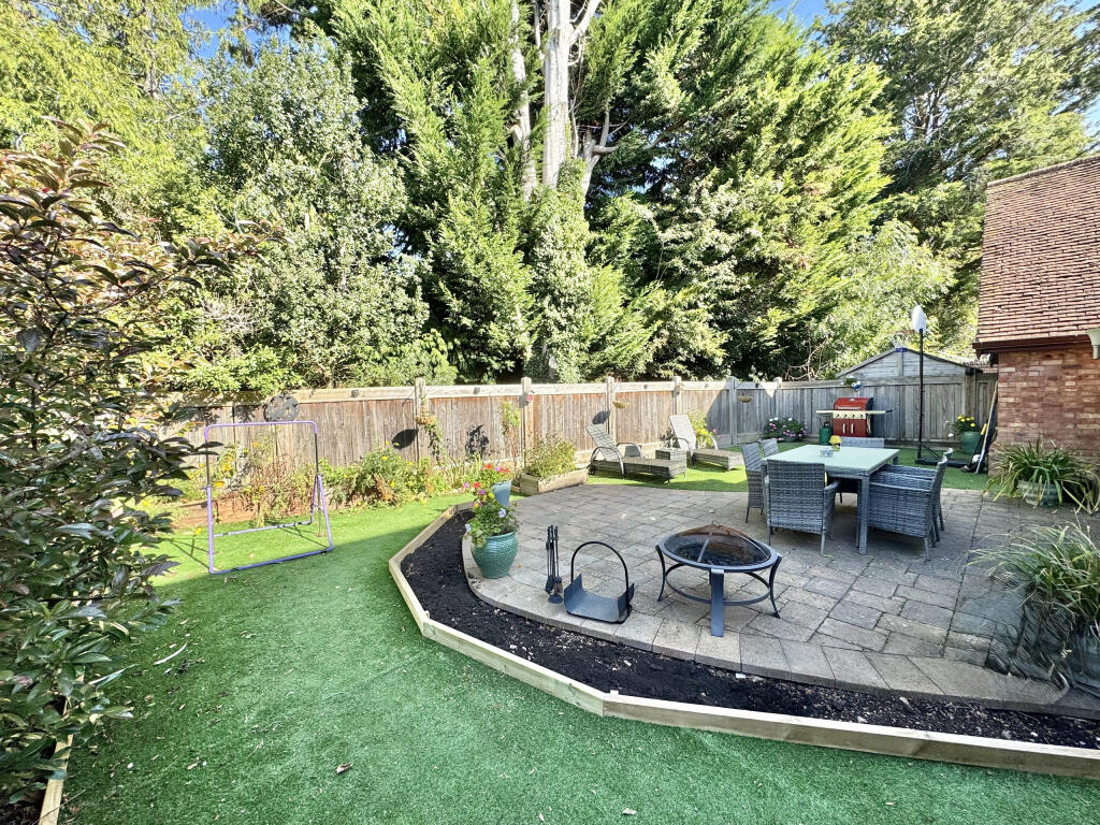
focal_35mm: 14
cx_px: 550
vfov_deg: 85.7
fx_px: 445
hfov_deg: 102.1
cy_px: 412
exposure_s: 1/544
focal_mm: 2.22
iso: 50
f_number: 2.2
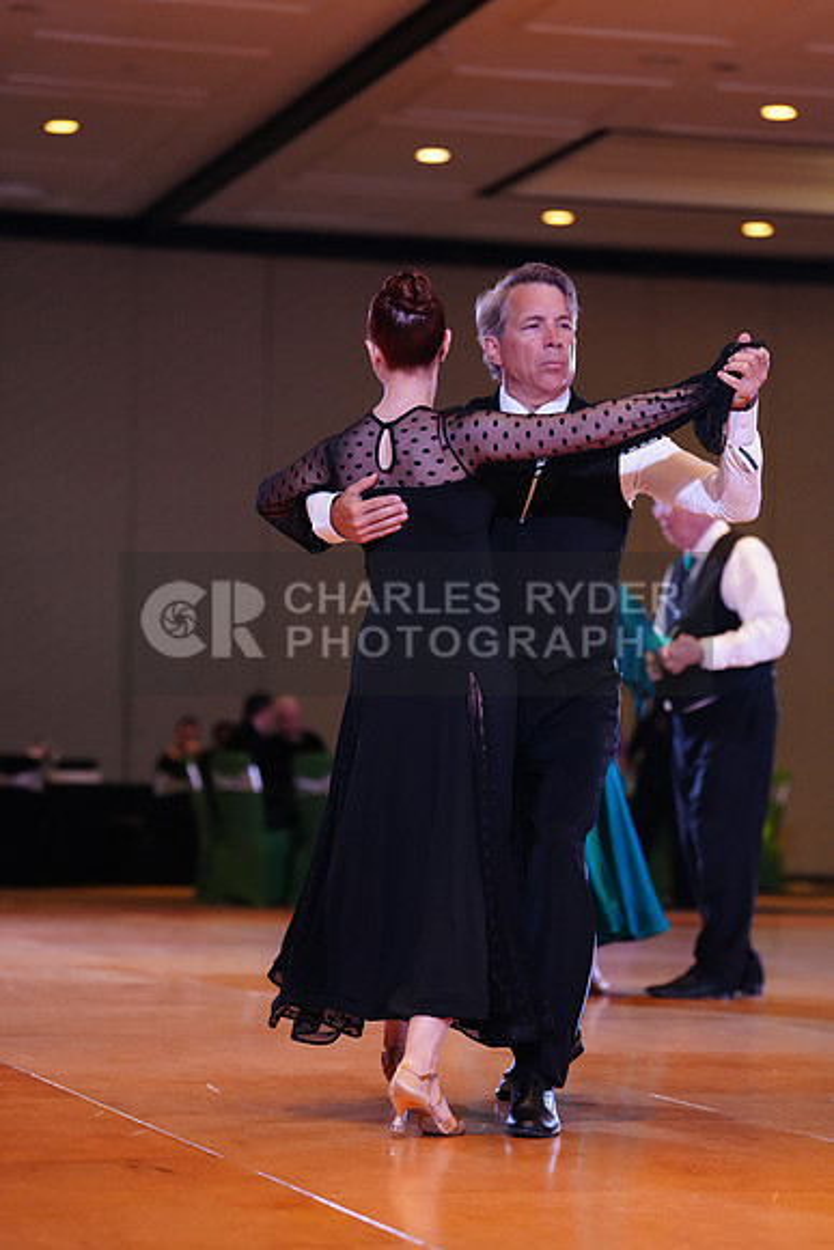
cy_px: 625
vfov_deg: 20.2
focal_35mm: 101
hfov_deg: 13.6
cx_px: 417
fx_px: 3507
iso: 5000
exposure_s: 1/500
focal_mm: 101
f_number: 2.8
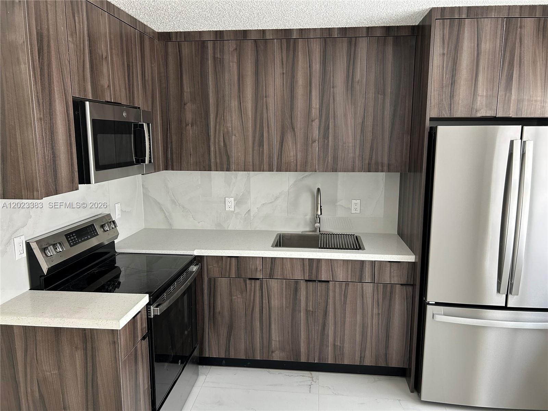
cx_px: 274
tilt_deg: -8.7
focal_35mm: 26
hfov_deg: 67.3
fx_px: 412
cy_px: 206
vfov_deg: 53.1
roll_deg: +0.8
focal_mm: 5.7
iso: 160
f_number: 1.5
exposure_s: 1/60
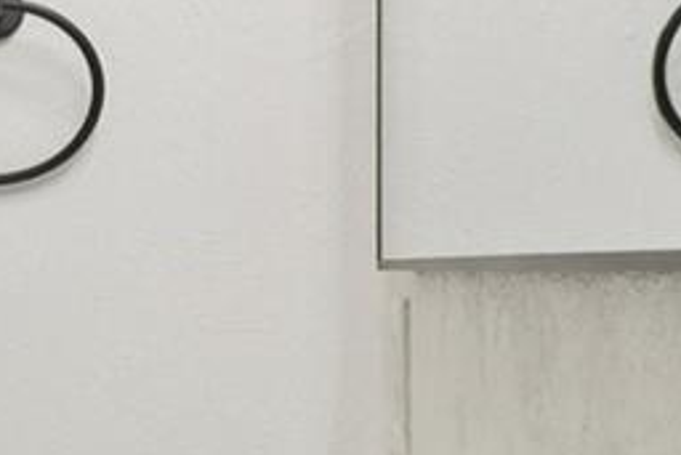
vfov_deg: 13.3
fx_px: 1952
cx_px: -1035
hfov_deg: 13.4
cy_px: 285
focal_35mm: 103
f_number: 8
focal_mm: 11
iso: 320
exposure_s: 1/30
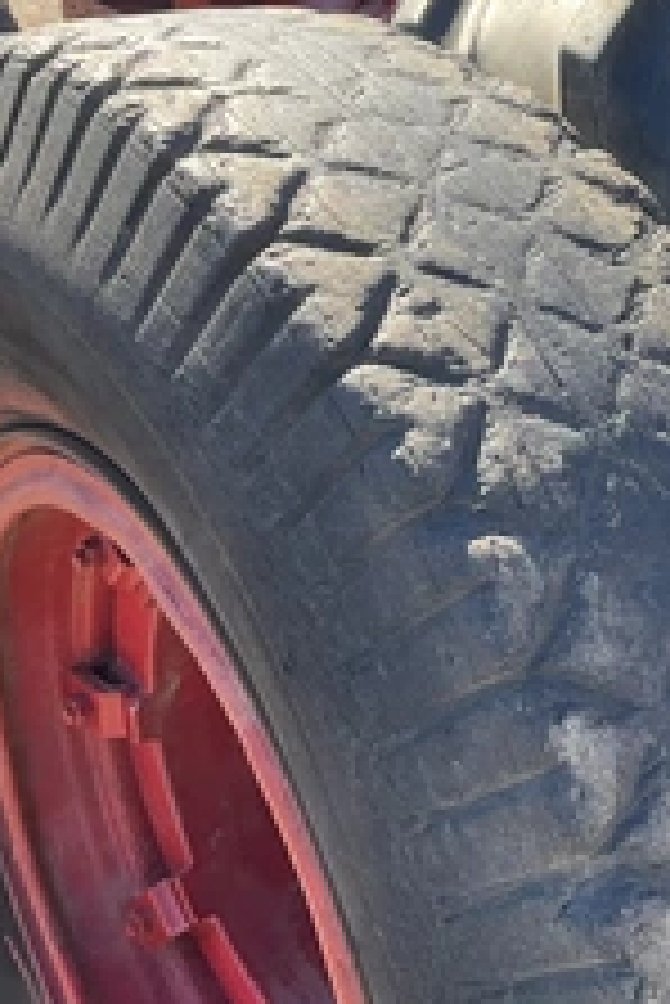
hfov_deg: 23.9
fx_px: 1505
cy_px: 342
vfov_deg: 36.5
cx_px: 683
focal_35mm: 54
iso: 25
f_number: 1.8
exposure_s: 1/284
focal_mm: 3
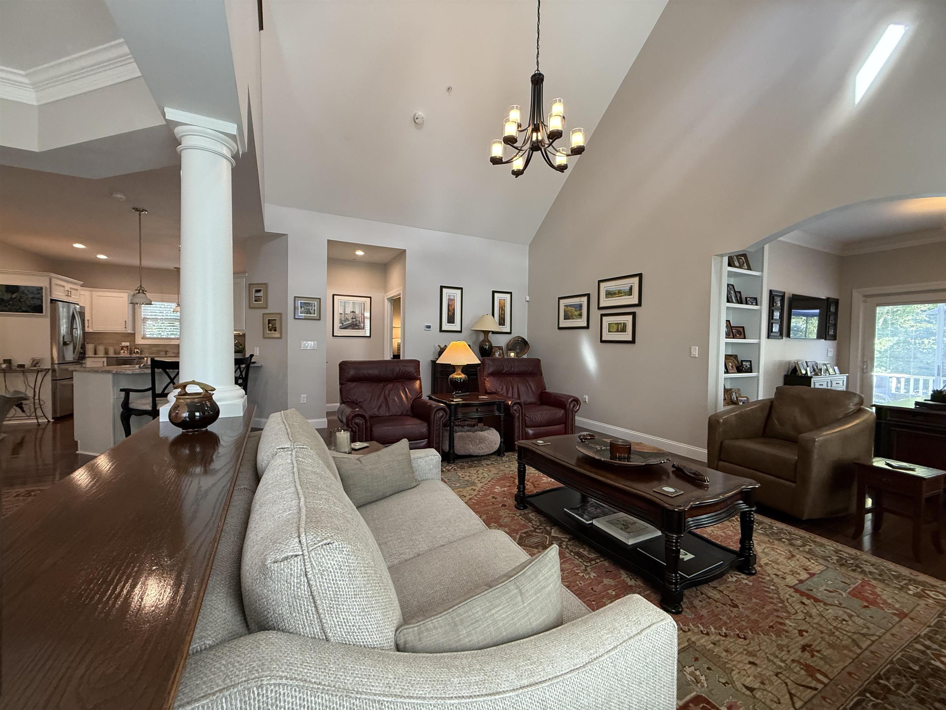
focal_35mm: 14
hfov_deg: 102.1
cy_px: 355
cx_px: 473
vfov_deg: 85.7
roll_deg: -0.5
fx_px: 383
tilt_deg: -1.4
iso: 320
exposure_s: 1/120
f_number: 2.2
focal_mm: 2.22
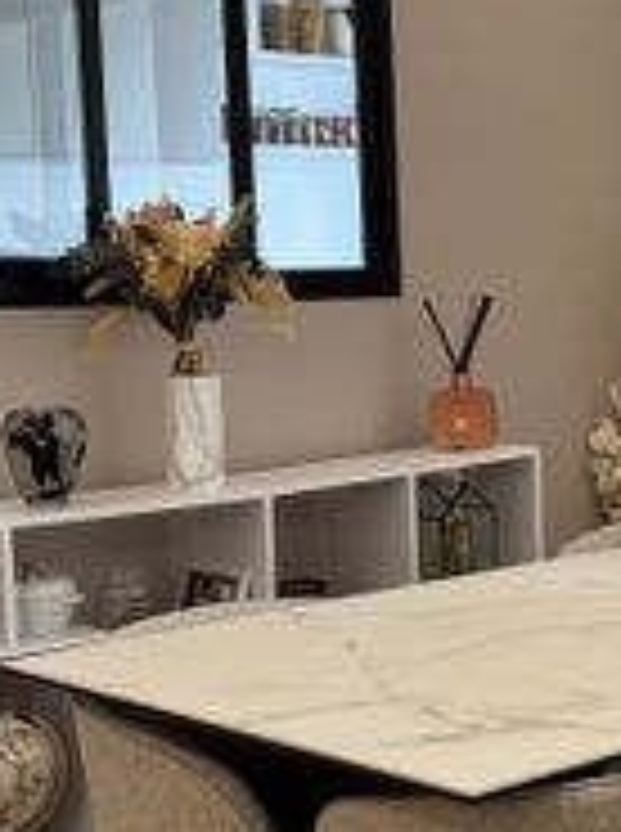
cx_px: 720
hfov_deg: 18.0
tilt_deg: -3.9
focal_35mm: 78
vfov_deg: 25.1
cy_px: 382
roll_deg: +1.2
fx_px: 1872
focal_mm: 6.76
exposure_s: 1/100
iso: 200
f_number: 1.78
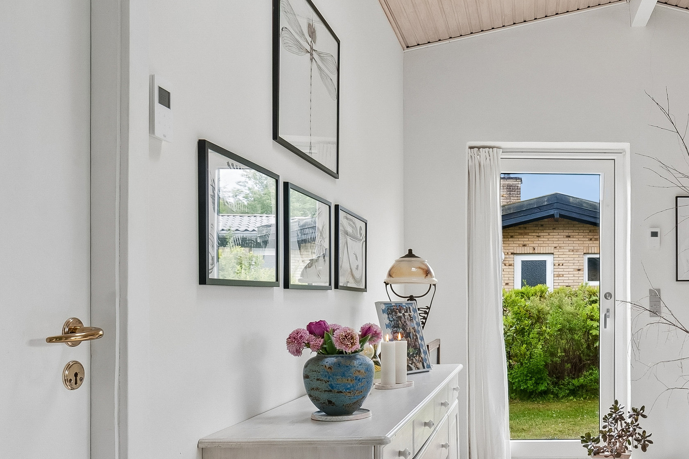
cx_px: 558
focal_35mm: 32
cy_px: 275
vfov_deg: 40.9
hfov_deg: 54.4
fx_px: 612
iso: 200
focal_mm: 12
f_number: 10
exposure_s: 1/4
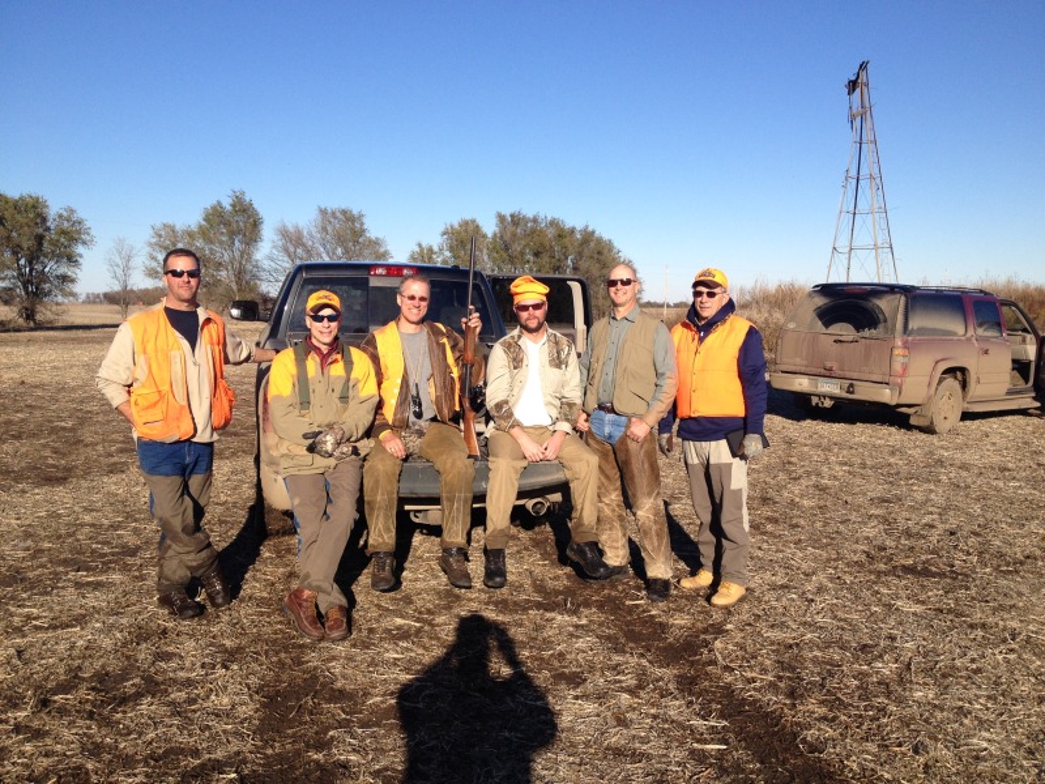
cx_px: 522
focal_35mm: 35
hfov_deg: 52.6
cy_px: 392
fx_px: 1057
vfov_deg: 40.7
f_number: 2.4
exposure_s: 1/1727
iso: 50
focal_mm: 4.28
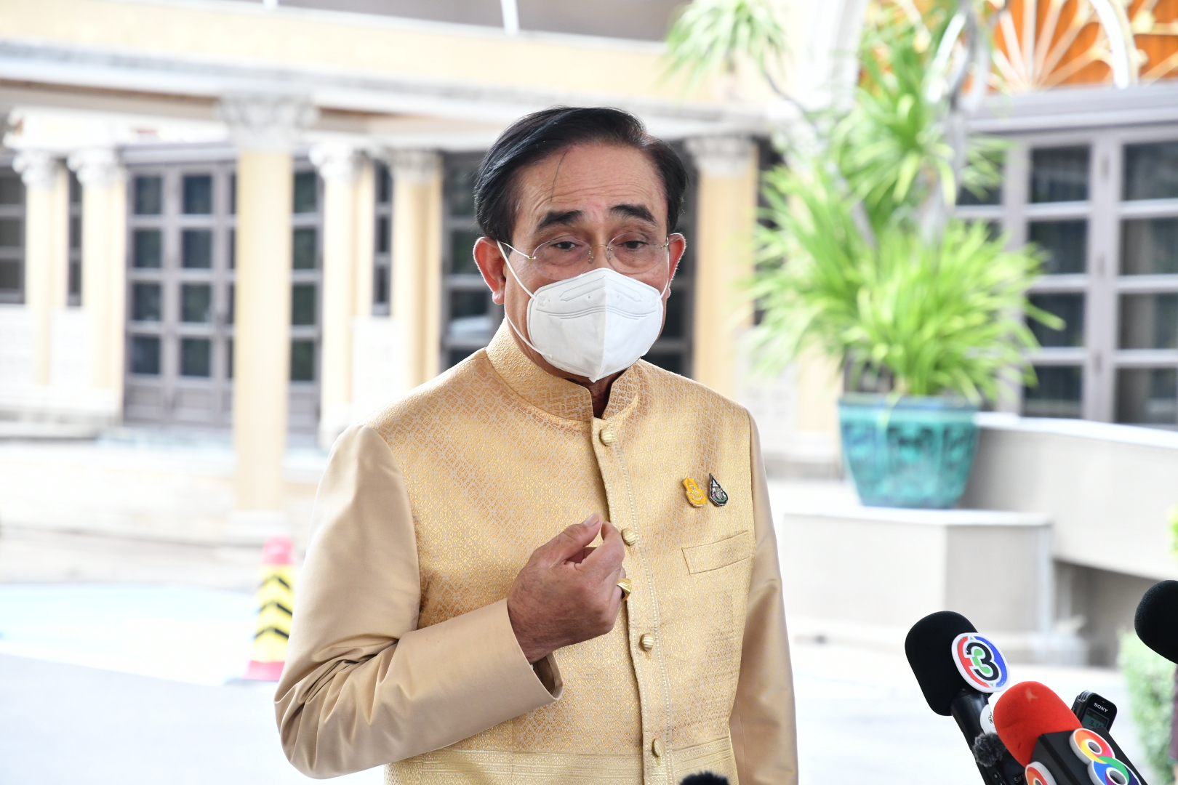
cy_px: 392
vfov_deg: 11.4
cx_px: 589
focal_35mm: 120
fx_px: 3926
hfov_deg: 17.1
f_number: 5
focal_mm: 80
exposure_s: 1/250
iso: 800
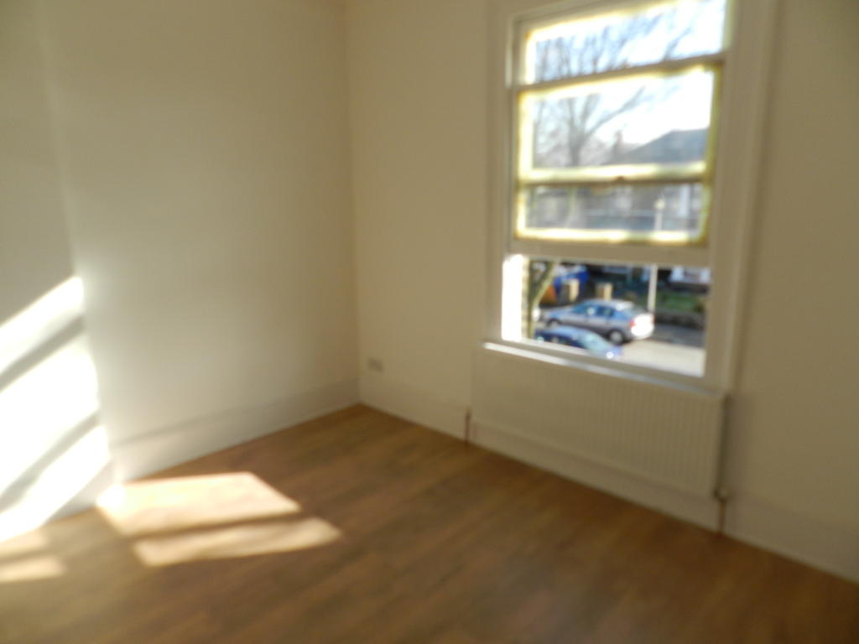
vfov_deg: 58.9
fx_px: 571
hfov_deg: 73.9
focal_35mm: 23
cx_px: 430
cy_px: 322
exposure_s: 1/320
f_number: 3.4
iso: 160
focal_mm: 4
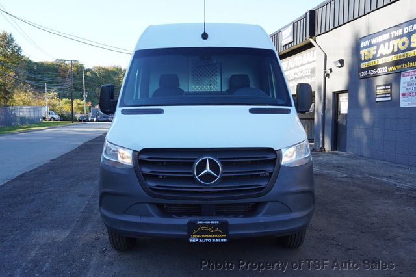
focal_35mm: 33
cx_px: 208
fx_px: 381
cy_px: 138
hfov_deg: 57.2
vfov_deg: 39.9
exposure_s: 1/250
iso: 800
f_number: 9
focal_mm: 22
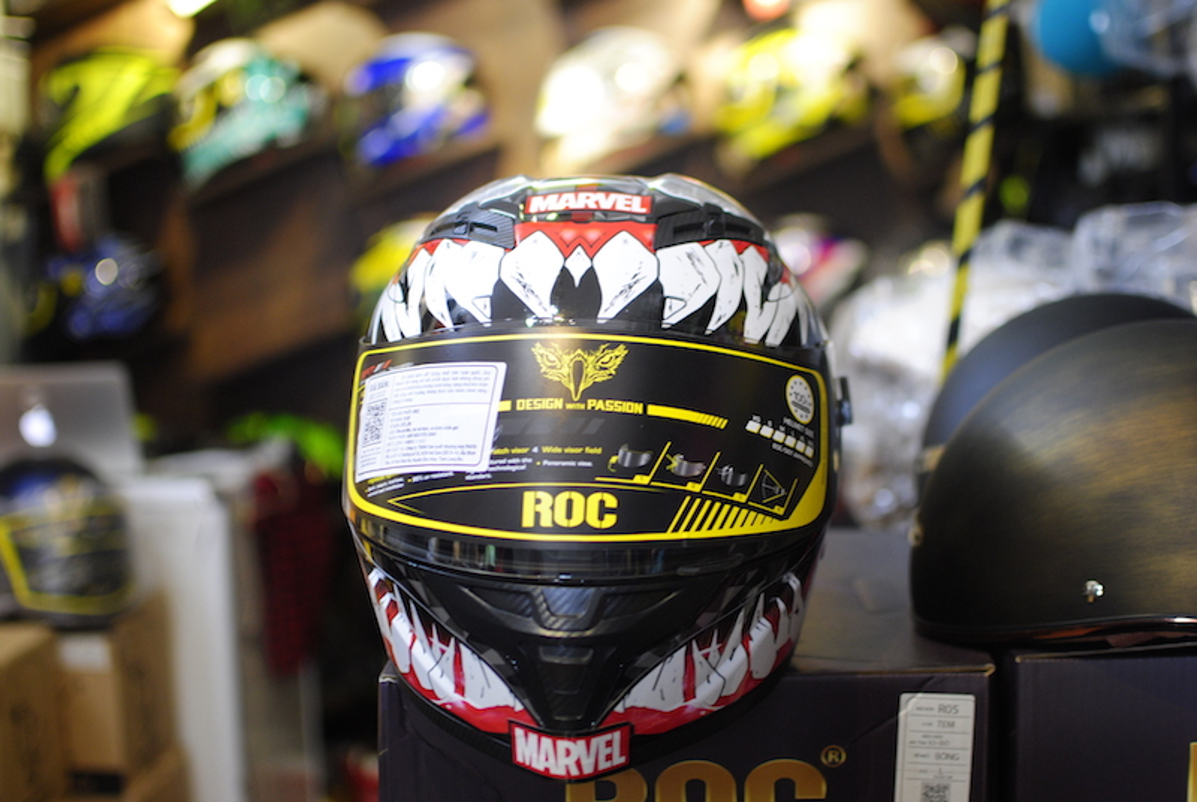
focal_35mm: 52
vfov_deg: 25.8
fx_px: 1748
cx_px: 598
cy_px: 401
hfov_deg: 37.8
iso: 400
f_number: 1.8
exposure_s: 1/50
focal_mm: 35
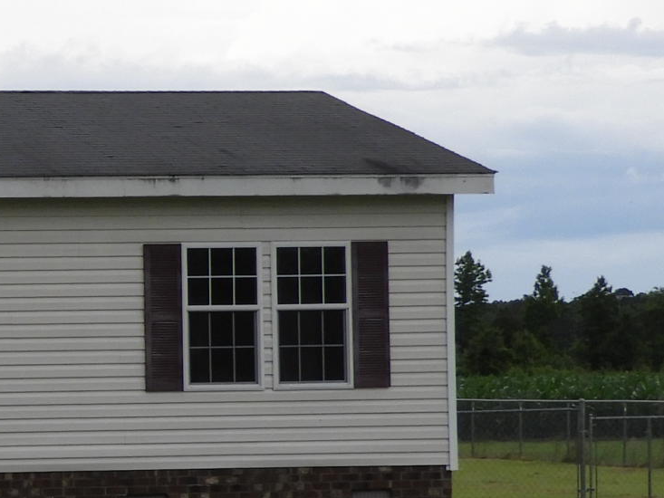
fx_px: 4317
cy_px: 410
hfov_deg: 8.4
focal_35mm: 225
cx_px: -623
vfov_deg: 6.6
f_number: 4
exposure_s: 1/500
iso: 100
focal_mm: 9.9
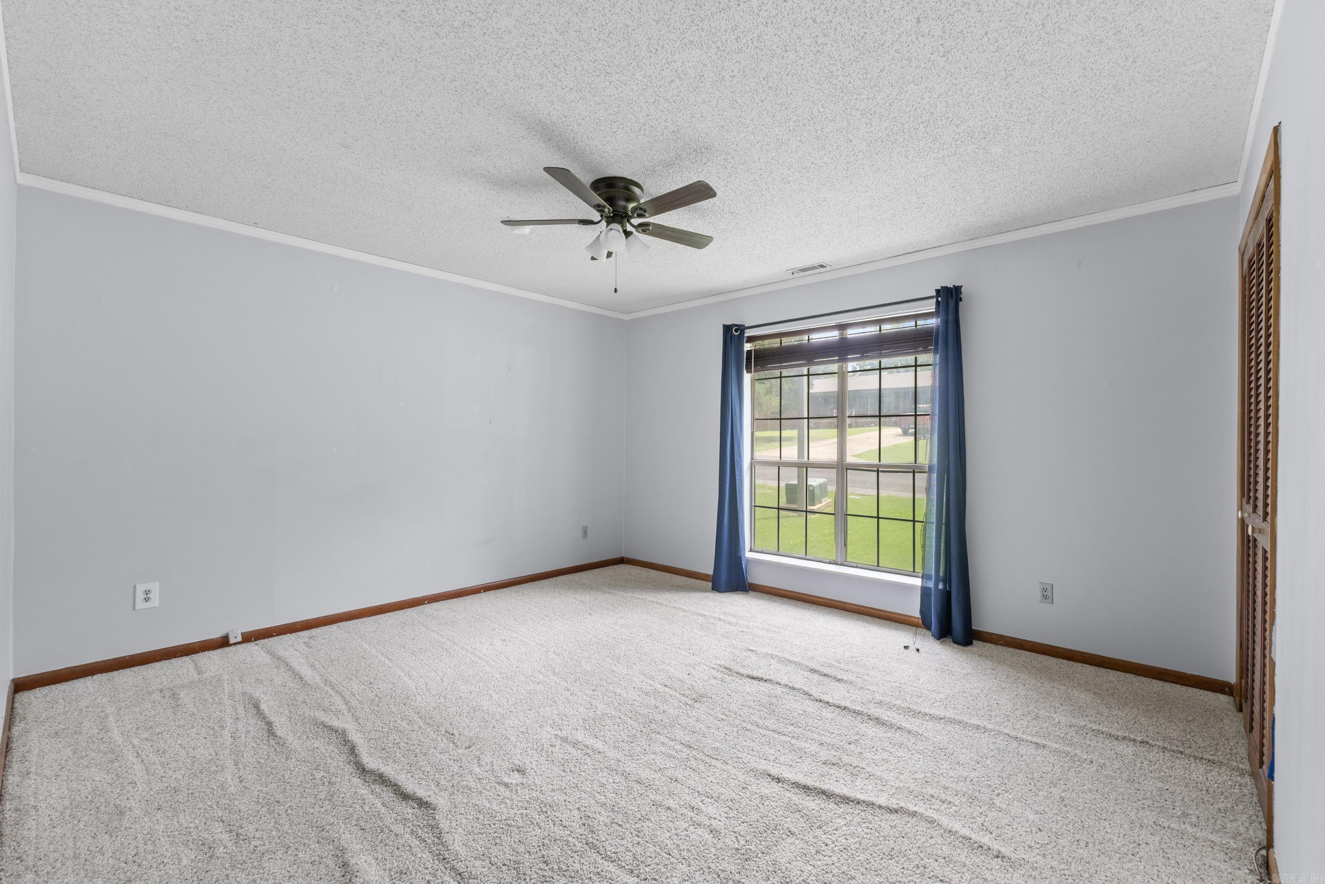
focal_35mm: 15
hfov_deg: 100.4
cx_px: 662
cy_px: 442
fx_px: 552
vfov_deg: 77.3
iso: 160
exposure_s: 1/3
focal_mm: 10
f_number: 9
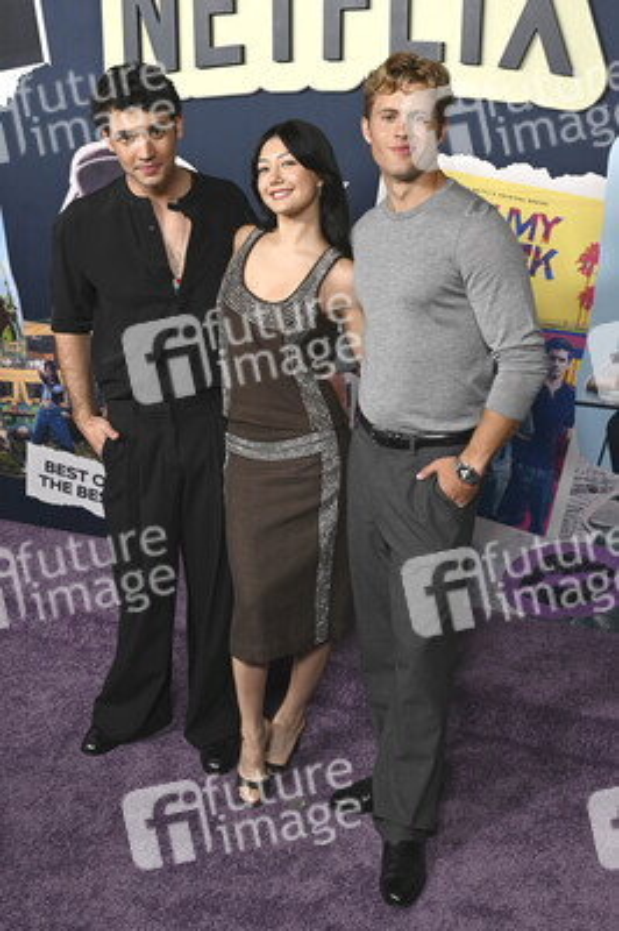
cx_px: 310
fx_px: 1008
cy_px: 466
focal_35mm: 39
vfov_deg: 49.6
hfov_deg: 34.2
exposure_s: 1/250
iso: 1250
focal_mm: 39
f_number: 6.3
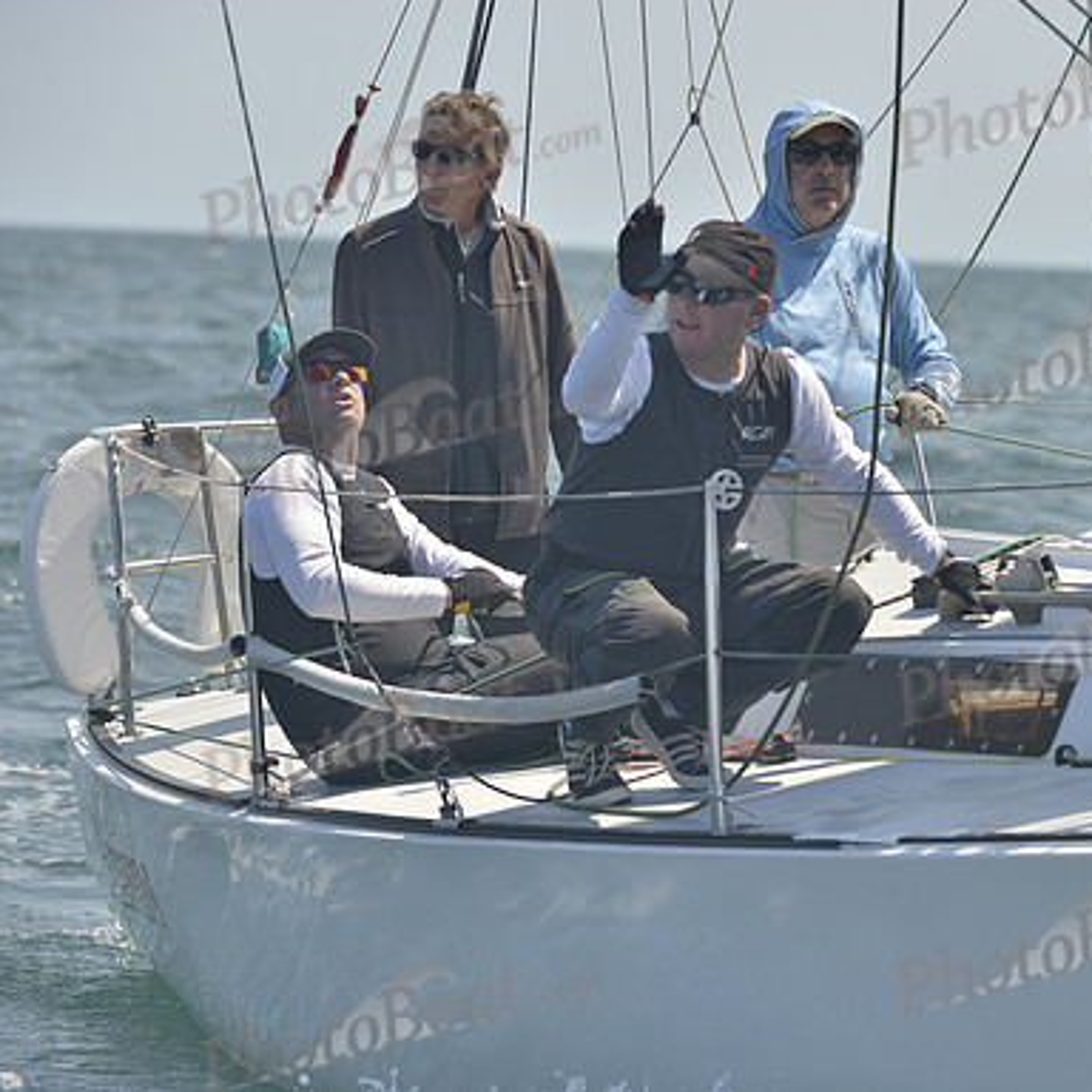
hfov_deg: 6.8
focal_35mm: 257
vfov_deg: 6.8
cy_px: 545
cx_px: 751
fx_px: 9172
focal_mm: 200
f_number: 7.1
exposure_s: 1/1000
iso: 280
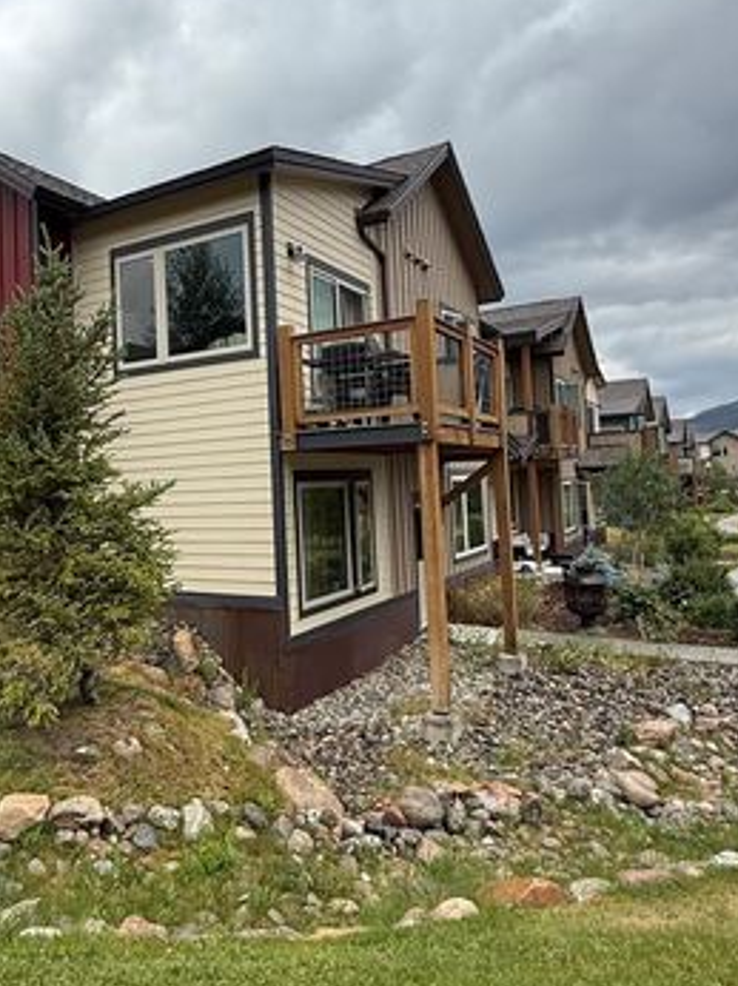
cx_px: 251
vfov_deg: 65.3
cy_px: 455
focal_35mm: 27
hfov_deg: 50.4
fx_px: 768
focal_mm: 2.22
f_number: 2.2
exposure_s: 1/2320
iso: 64
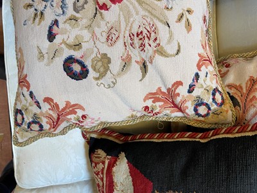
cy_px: 96
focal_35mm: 26
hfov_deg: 67.3
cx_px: 128
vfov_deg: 53.1
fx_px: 193
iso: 80
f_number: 1.6
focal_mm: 5.1
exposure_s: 1/50
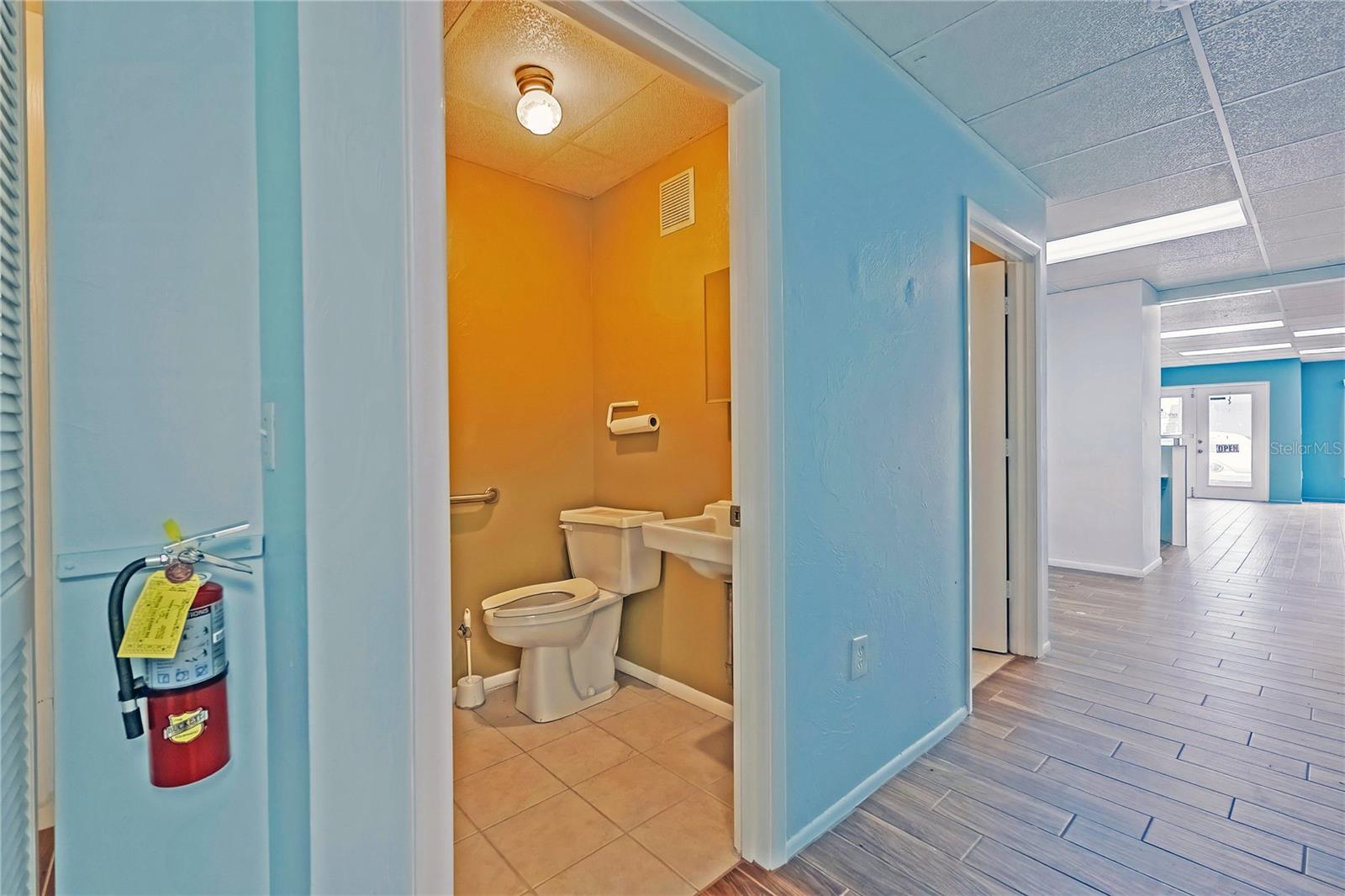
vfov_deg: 77.3
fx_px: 560
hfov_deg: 100.4
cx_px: 672
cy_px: 448
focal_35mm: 15
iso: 640
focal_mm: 10
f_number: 3.2
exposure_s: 1/125
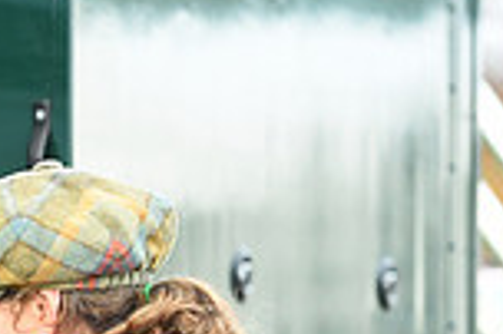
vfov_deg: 2.5
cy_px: 271
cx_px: -443
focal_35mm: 553
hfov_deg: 3.7
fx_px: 7718
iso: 3600
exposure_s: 1/1250
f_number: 5.6
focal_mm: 145
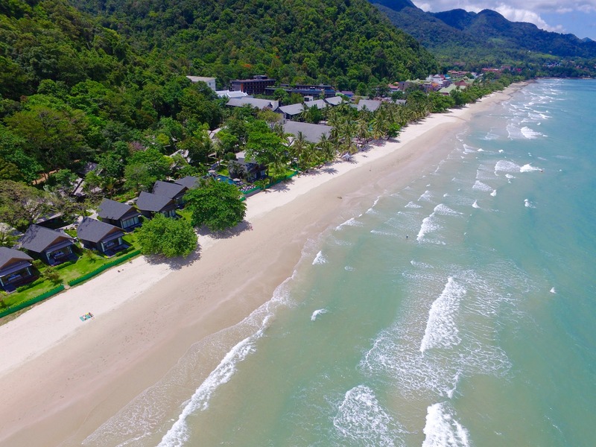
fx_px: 344
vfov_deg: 66.0
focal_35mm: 20
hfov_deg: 81.7
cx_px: 298
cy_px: 224
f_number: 2.8
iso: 100
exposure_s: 1/1580
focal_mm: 3.61
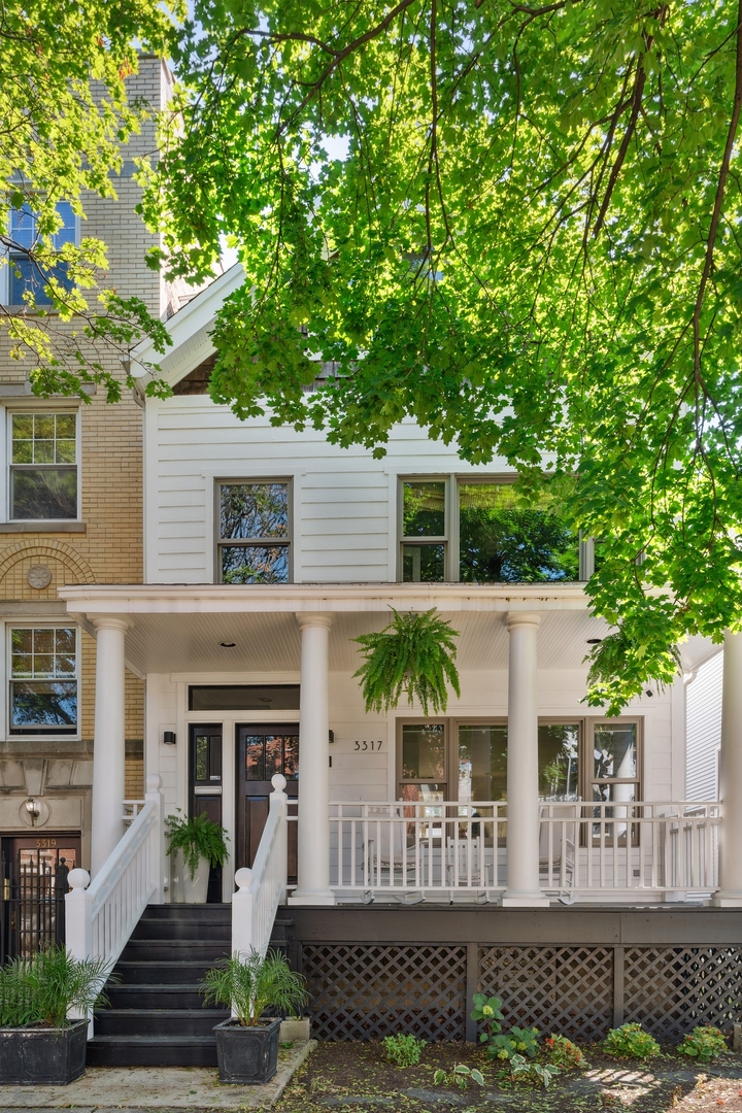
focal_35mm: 24
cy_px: 556
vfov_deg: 73.7
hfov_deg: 53.1
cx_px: 371
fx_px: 742
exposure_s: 1/30
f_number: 7.1
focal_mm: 24
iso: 320
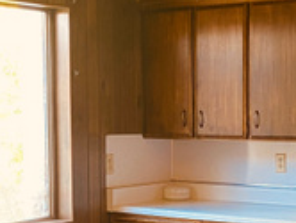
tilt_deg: -5.3
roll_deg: +0.6
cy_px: 189
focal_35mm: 100
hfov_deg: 19.5
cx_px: 210
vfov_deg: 14.7
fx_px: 856
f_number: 1.8
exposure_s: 1/64
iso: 125
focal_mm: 4.25
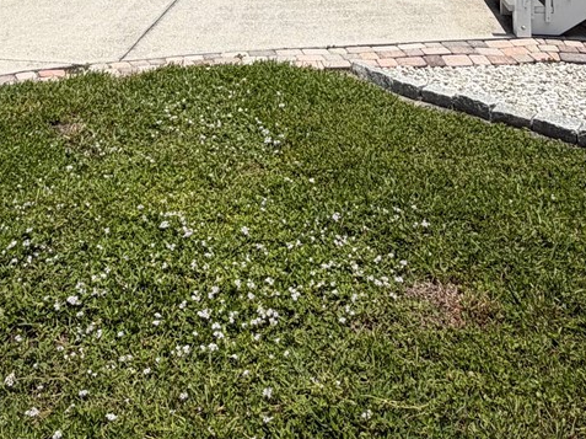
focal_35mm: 47
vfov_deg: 24.6
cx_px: 230
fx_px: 795
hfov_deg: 40.3
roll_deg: +0.5
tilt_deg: +2.4
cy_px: -200
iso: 20
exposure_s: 1/1613
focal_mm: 2.22
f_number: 2.2
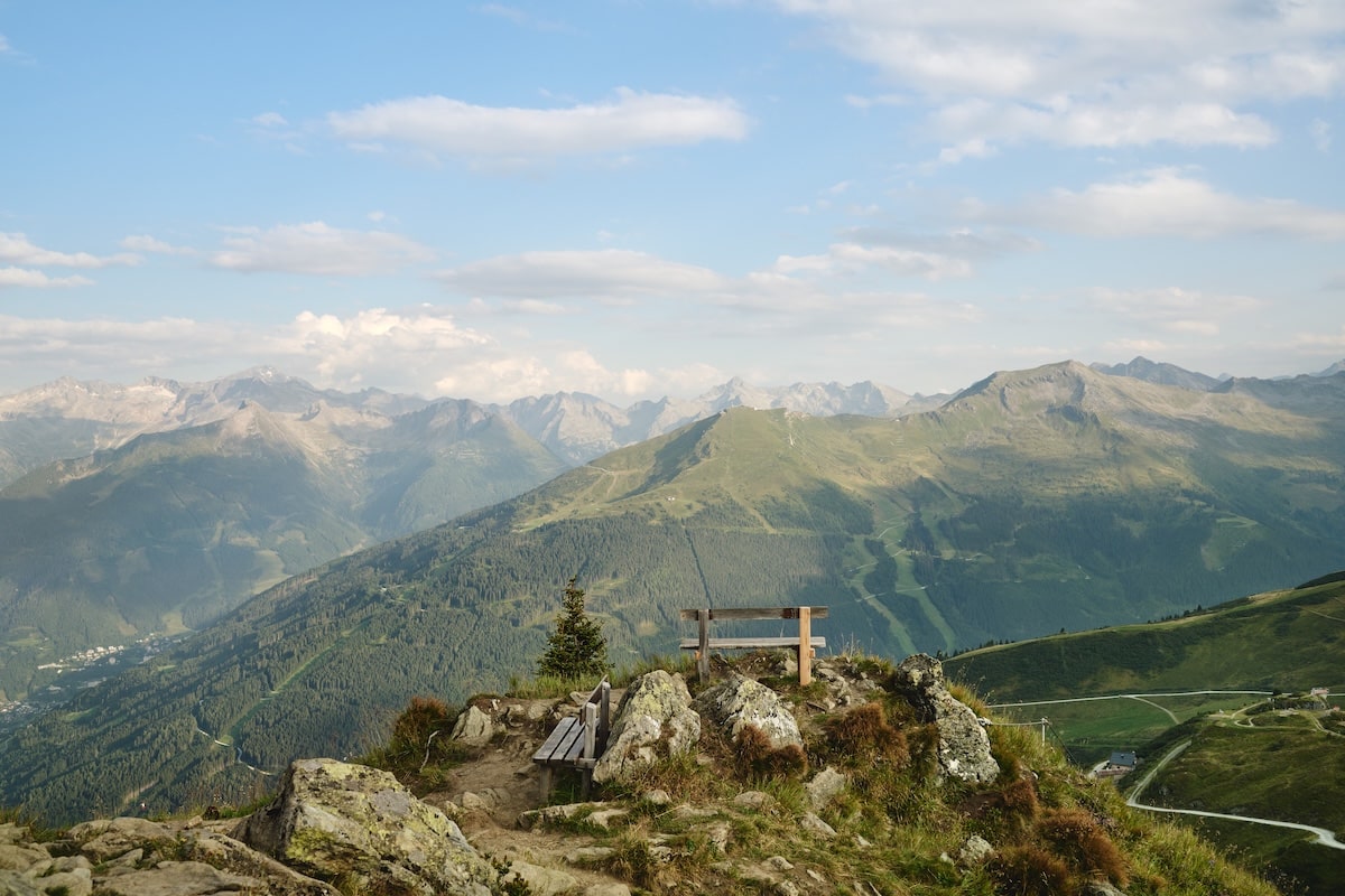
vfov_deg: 37.9
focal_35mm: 35
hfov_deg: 54.4
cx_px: 672
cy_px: 448
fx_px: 1308
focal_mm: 35
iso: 125
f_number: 5.6
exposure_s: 1/640
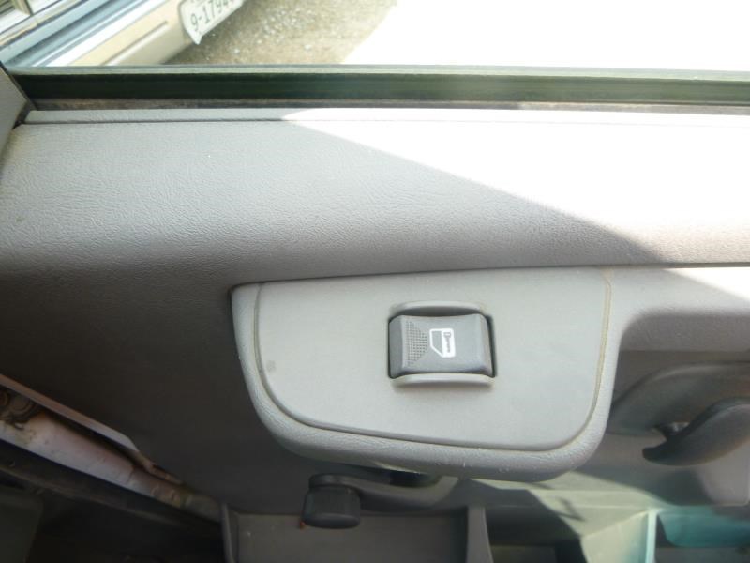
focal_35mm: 25
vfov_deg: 54.9
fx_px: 542
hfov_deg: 69.4
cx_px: 375
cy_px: 282
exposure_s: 1/80
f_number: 3.9
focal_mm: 4.5
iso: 100
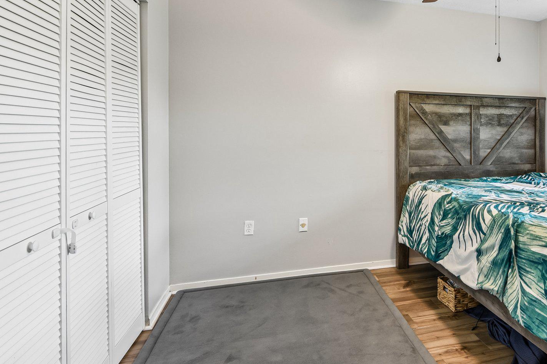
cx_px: 387
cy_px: 138
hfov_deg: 72.5
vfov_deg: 54.5
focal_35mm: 23
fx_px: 349
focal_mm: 16
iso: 400
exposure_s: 1/3.33
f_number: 8
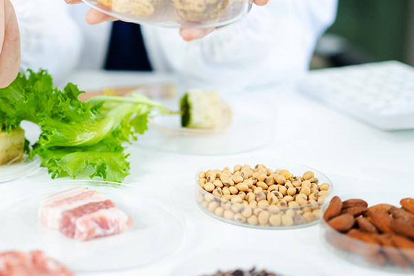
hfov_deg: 20.1
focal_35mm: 100
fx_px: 1150
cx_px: 55
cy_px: 10
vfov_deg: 13.5
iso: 250
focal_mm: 50
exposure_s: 1/250
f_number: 2
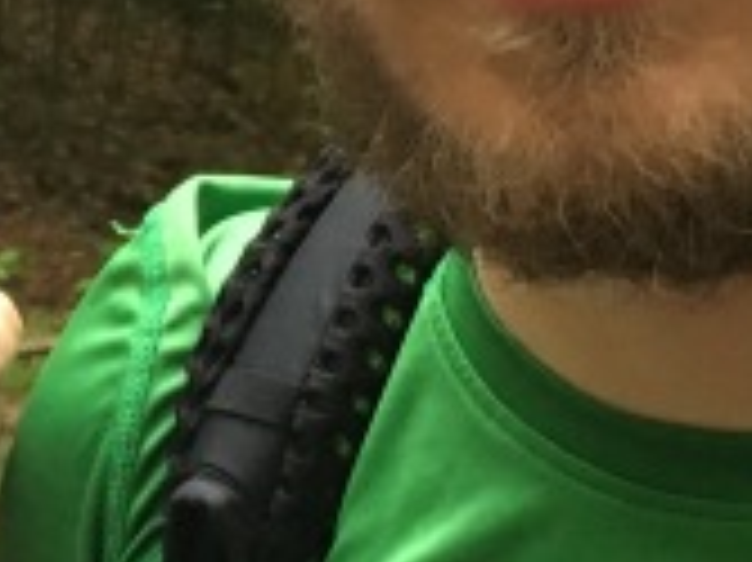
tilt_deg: -9.9
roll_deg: +4.1
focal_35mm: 139
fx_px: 3017
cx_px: -126
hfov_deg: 13.8
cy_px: 261
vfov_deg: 10.7
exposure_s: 1/24
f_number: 2.2
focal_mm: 4.15
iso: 200
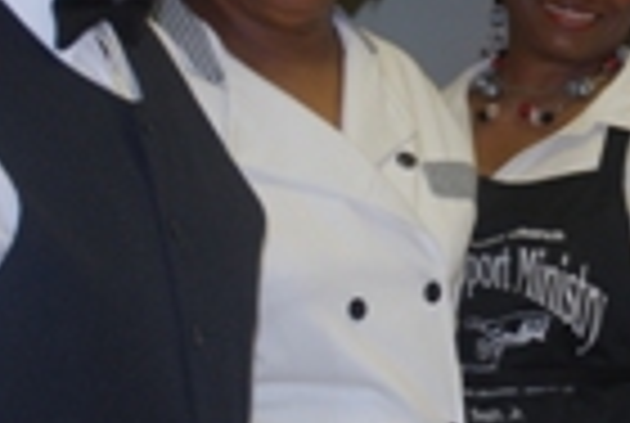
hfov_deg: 15.4
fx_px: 2273
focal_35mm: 130
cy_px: 130
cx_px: 688
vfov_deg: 10.6
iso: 200
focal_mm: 27
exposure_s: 1/60
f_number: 3.8
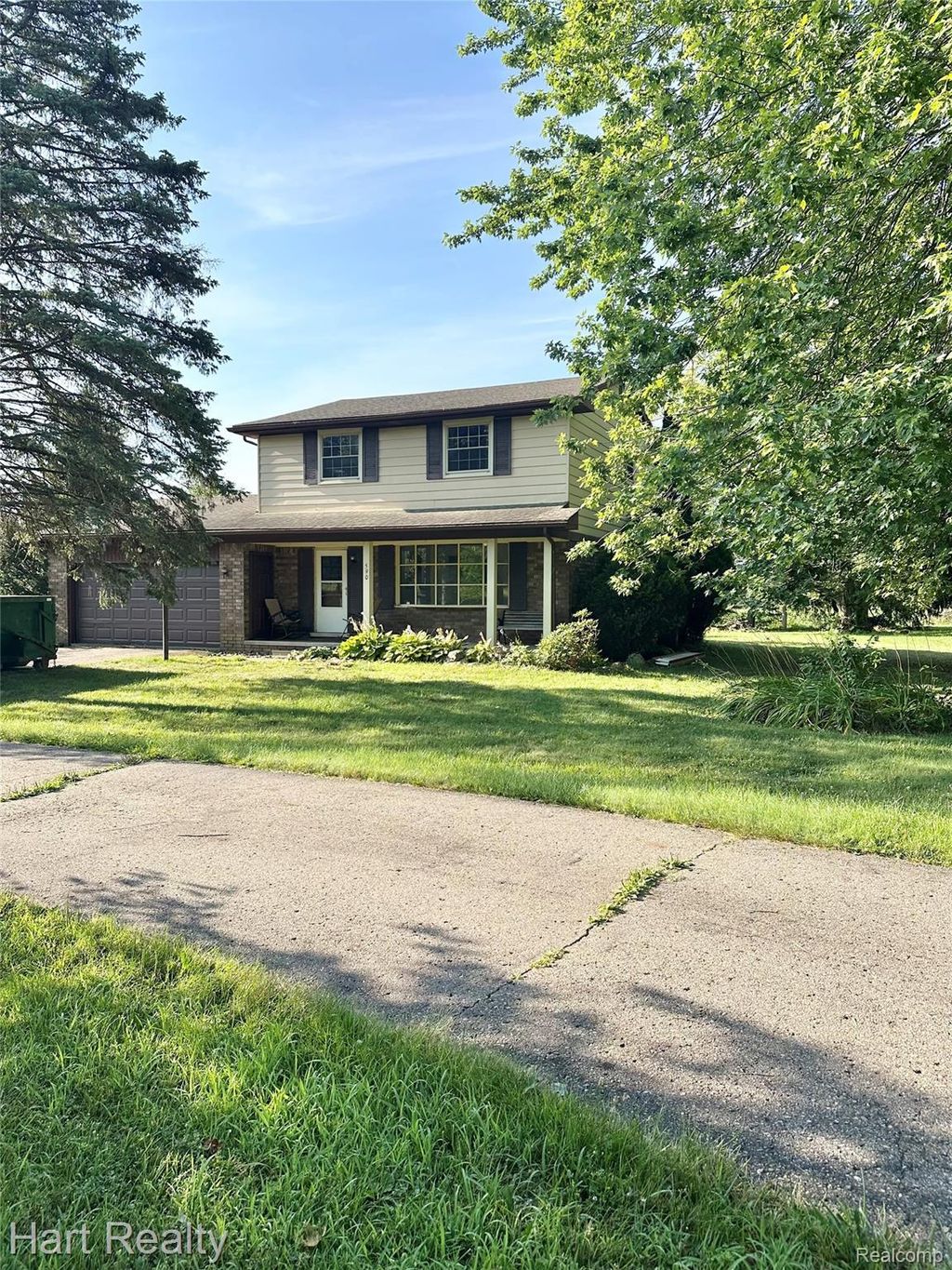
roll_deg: -1.0
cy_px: 635
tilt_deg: -2.5
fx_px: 880
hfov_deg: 56.8
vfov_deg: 71.6
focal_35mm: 24
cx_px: 476
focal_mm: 6.86
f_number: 1.78
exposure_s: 1/1639
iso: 80
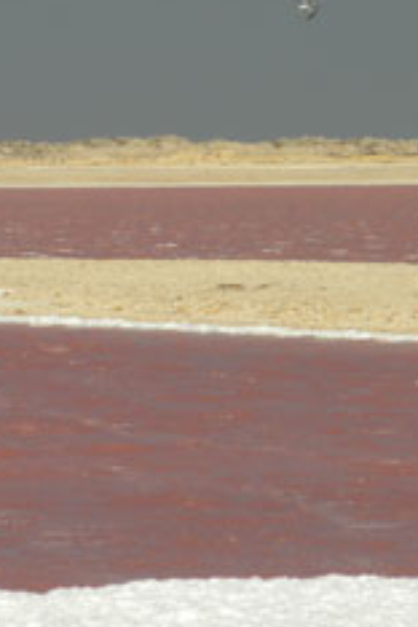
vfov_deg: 4.3
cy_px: 287
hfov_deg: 2.9
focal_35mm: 476
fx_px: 8290
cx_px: -78
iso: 64
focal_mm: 42.1
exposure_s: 1/130
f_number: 14
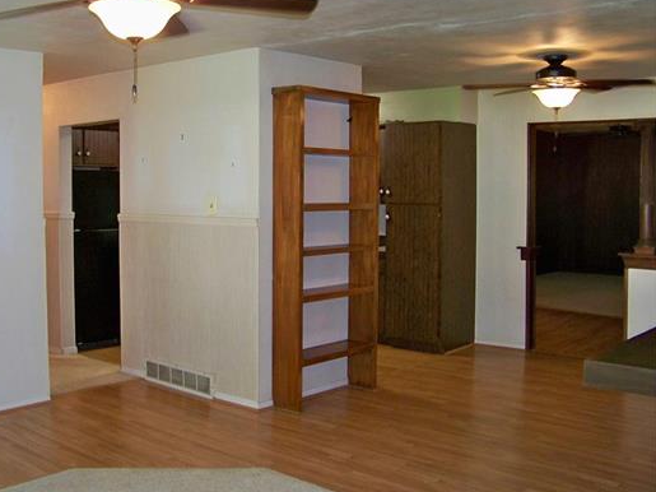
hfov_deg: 45.4
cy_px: 227
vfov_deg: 35.1
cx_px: 251
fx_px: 777
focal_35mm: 41
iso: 200
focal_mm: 5.85
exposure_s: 1/30
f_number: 2.8
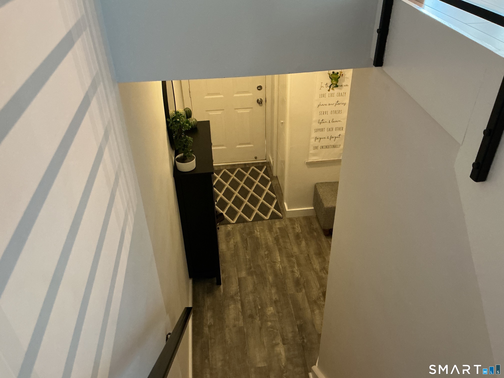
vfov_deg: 48.2
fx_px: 422
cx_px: 252
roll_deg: +2.3
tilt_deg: -35.4
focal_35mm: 29
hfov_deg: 61.7
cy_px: 189
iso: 320
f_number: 1.8
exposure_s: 1/30
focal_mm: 3
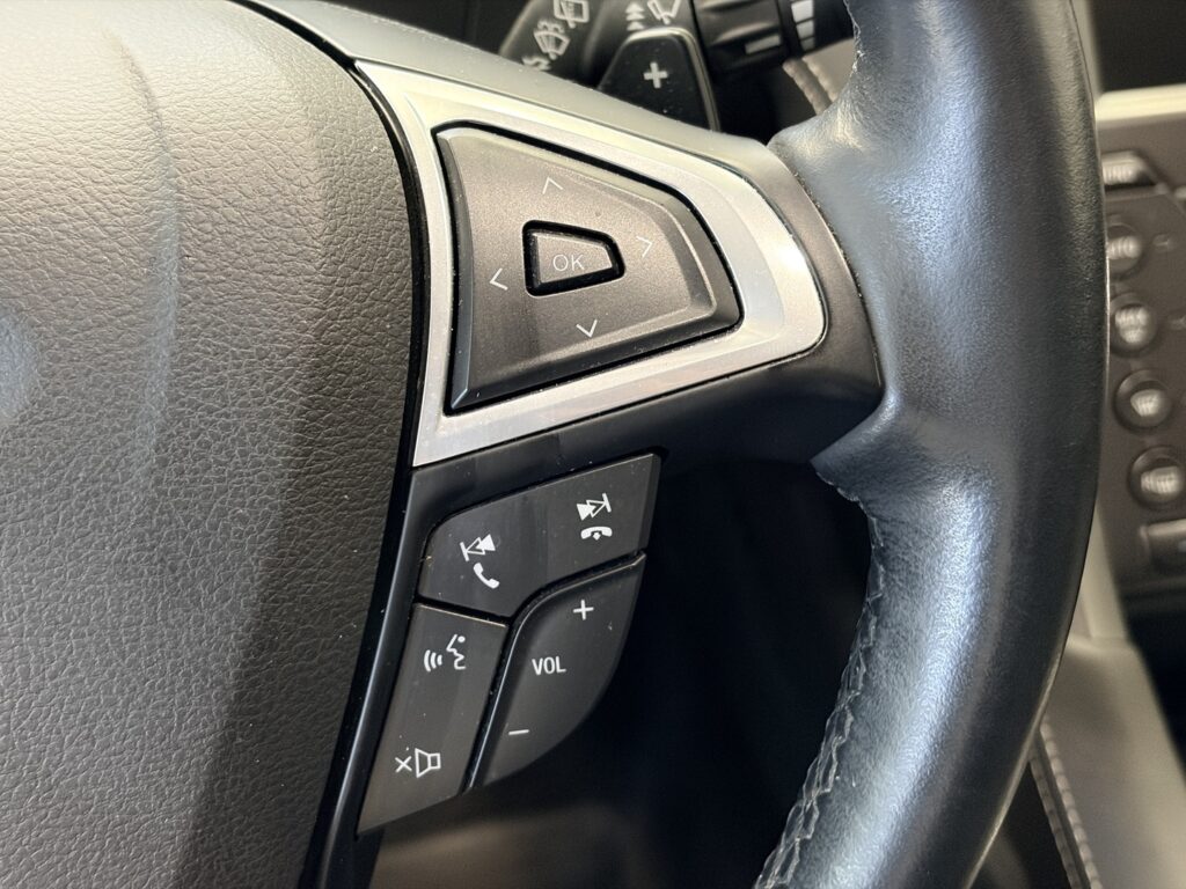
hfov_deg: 36.8
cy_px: 444
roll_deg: +2.1
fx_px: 1782
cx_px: 593
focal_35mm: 52
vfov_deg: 28.0
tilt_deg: -36.7
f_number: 1.6
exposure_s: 1/25
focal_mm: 5.96
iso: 320
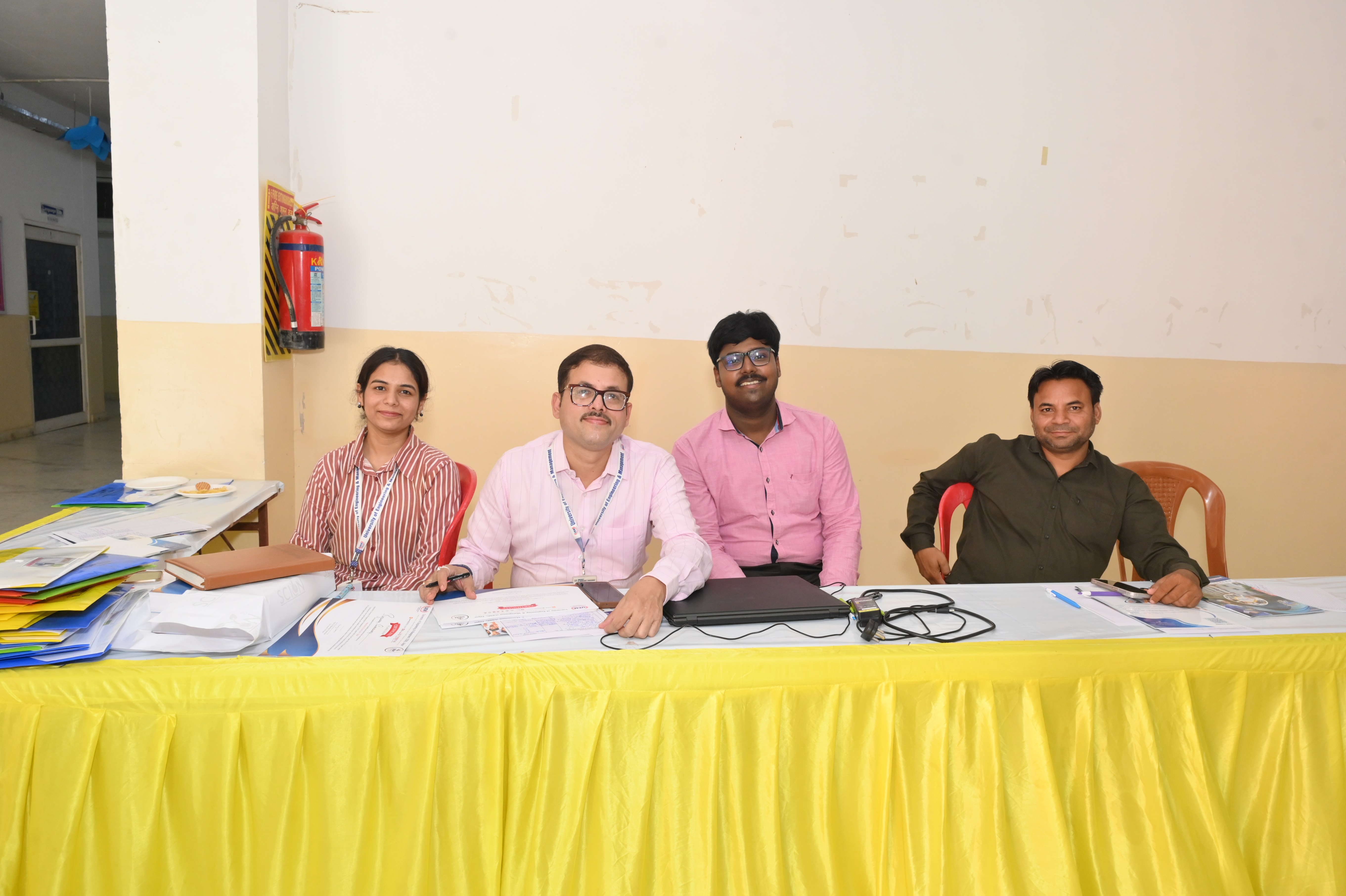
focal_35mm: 24
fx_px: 897
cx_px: 673
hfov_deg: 73.8
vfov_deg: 53.1
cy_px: 448
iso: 2000
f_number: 8
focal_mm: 24
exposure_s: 1/160
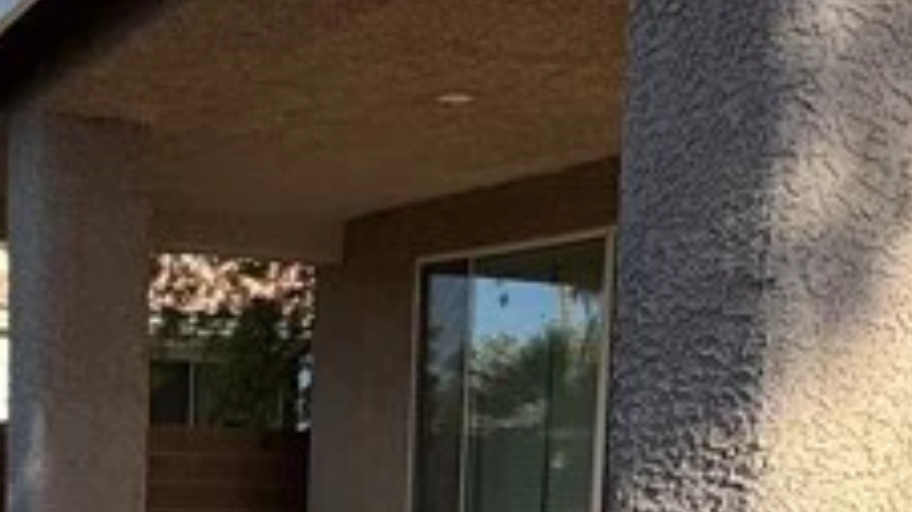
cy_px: 581
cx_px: 282
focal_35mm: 69
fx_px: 1668
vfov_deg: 16.9
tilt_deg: -3.0
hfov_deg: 30.3
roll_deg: -1.9
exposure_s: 1/868
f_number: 2.2
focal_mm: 2.22
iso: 50
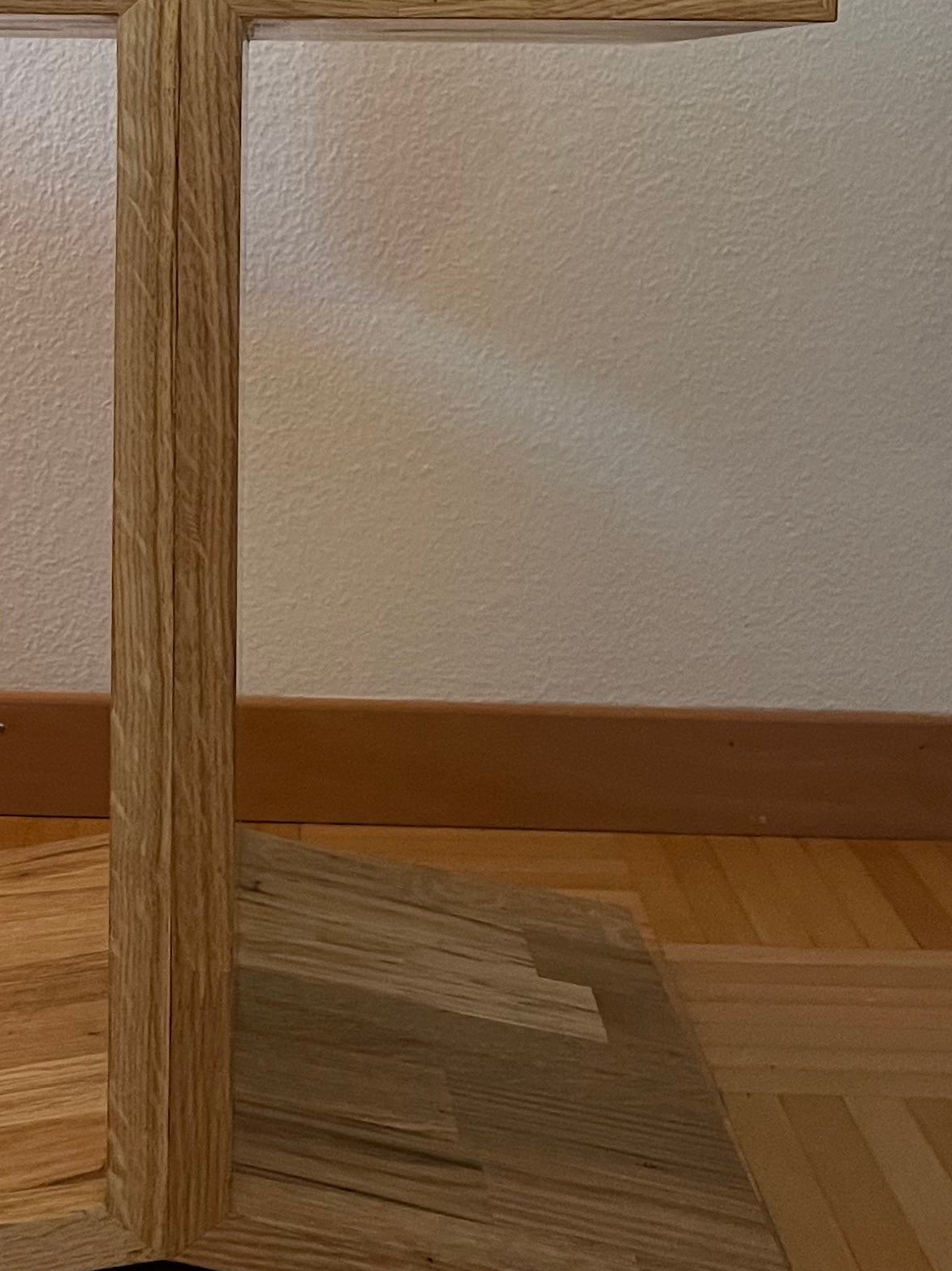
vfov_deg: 28.1
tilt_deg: -2.0
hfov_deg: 21.6
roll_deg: -0.4
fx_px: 2458
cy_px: 188
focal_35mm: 67
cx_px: 162
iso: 400
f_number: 1.6
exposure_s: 1/59
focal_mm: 5.1
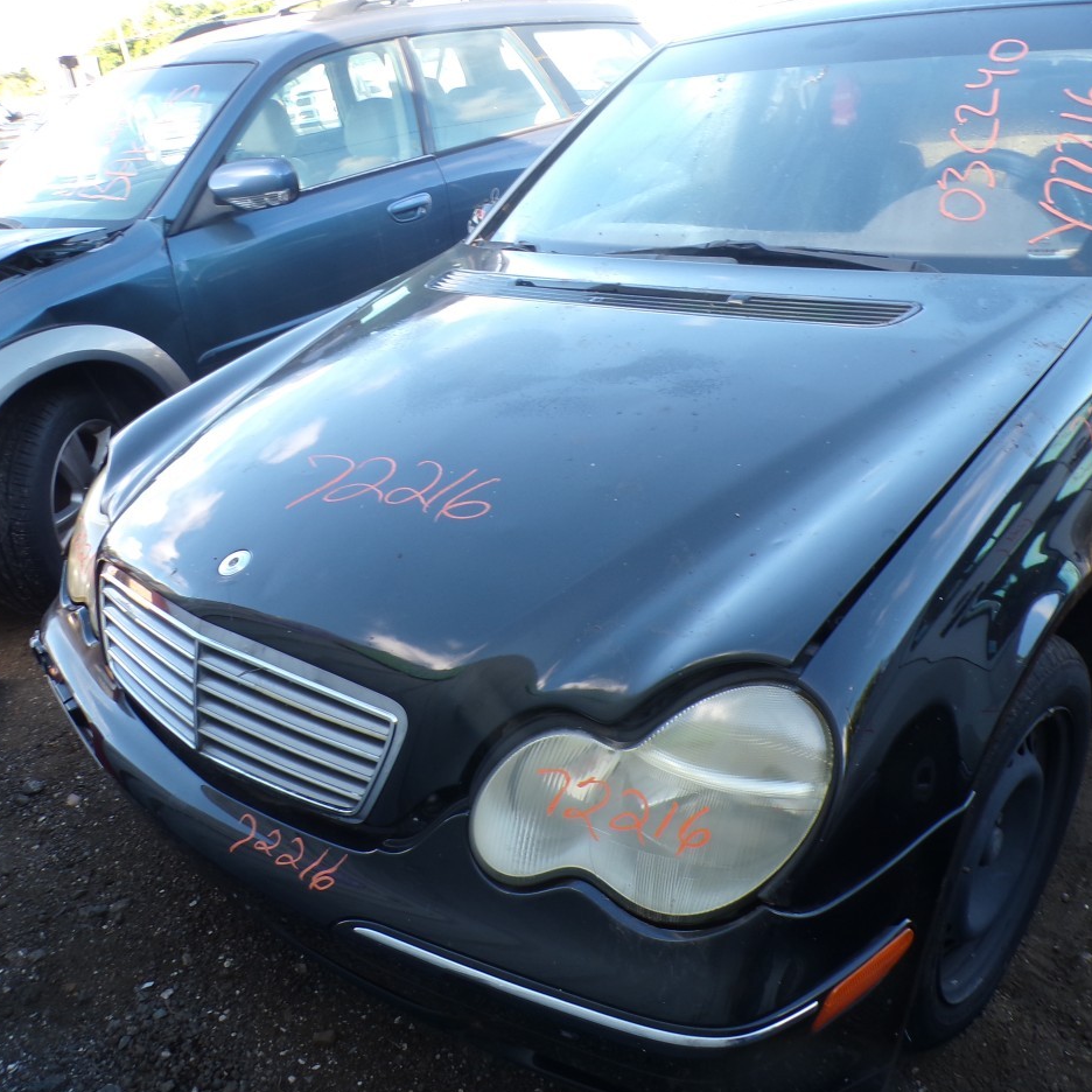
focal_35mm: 29
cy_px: 556
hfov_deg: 55.6
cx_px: 562
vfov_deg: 55.6
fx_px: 1035
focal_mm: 4.3
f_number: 4.4
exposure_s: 1/50
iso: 100
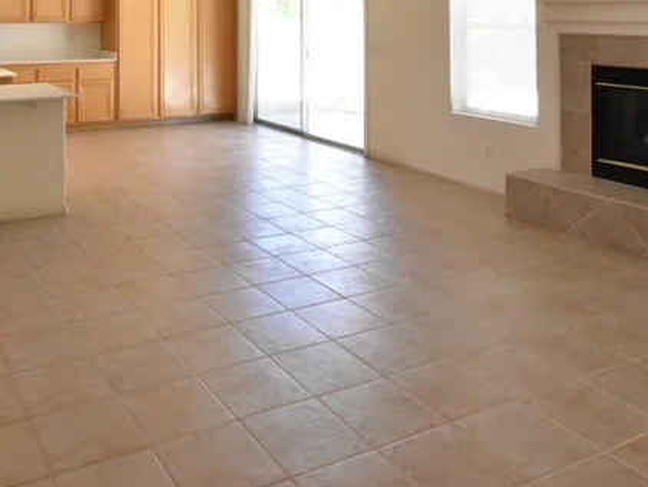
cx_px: 184
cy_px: -5
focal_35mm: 35
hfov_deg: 51.0
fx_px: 656
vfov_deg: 36.4
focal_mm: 10
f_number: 18
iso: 4000
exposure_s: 1/40
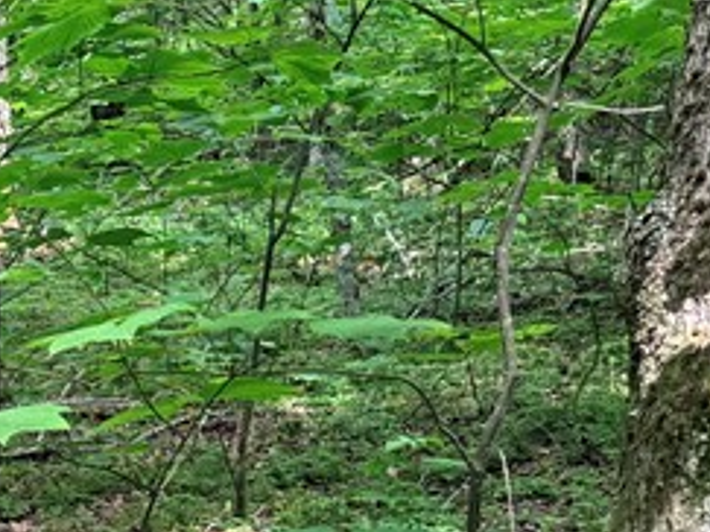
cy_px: 459
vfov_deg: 14.5
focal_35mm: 101
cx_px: -561
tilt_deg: -10.6
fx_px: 2071
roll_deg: -3.6
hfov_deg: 16.4
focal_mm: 6.76
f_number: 1.78
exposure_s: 1/121
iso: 80
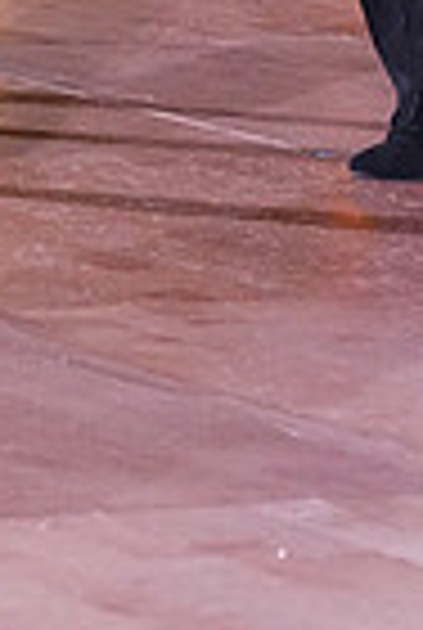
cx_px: -272
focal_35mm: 409
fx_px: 7173
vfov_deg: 5.0
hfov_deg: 3.4
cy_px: -549
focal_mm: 99
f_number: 5.6
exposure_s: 1/320
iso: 8000
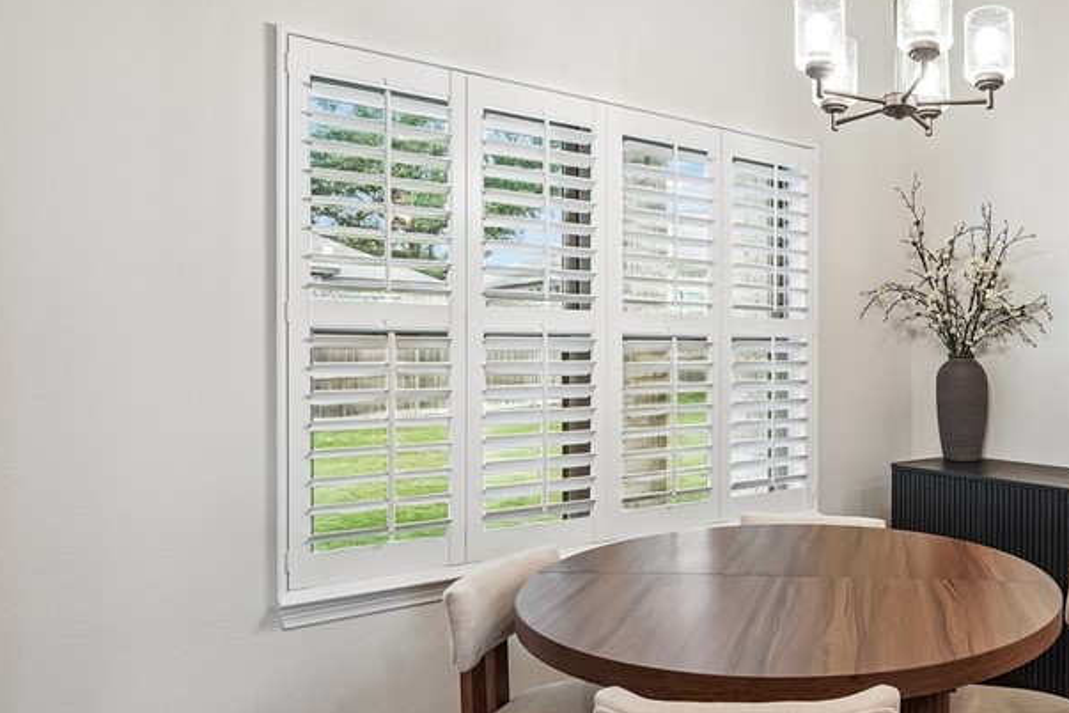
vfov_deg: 46.3
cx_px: 839
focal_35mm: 28
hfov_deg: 60.6
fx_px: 834
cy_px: 350
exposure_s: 1/30
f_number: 8
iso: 400
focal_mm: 15.6
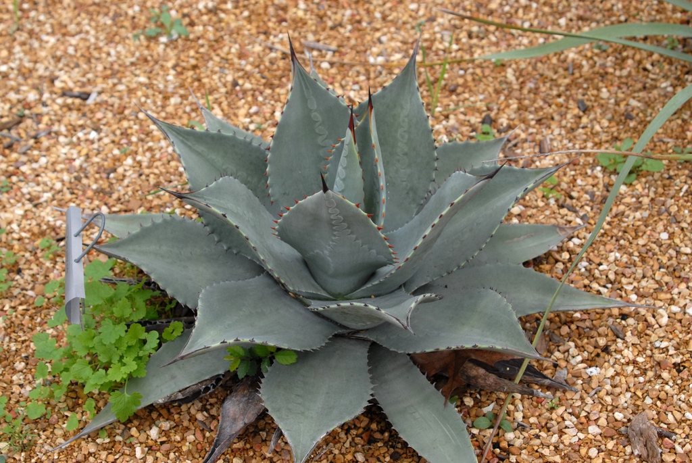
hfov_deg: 35.0
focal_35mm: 57
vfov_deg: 23.8
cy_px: 232
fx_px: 1097
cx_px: 346
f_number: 6.3
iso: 400
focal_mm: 38
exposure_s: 1/160
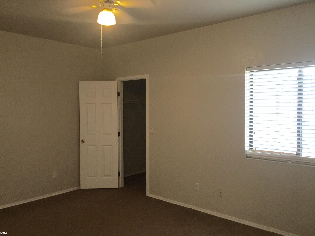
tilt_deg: -0.9
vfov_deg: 46.8
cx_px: 155
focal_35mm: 30
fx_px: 273
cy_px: 119
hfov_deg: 60.0
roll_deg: -0.5
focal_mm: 4.15
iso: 80
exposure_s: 1/30
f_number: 2.2
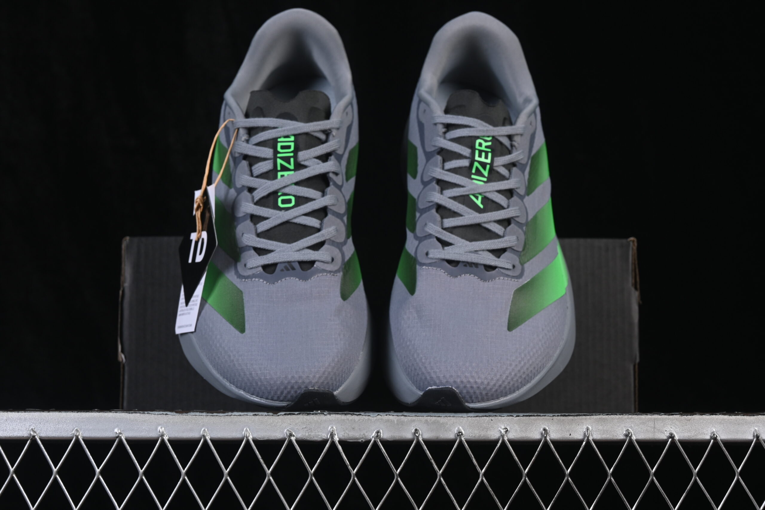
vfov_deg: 18.2
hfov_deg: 27.0
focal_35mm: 75
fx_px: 1594
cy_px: 255
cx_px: 382
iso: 160
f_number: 8
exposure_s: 1/60
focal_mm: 50
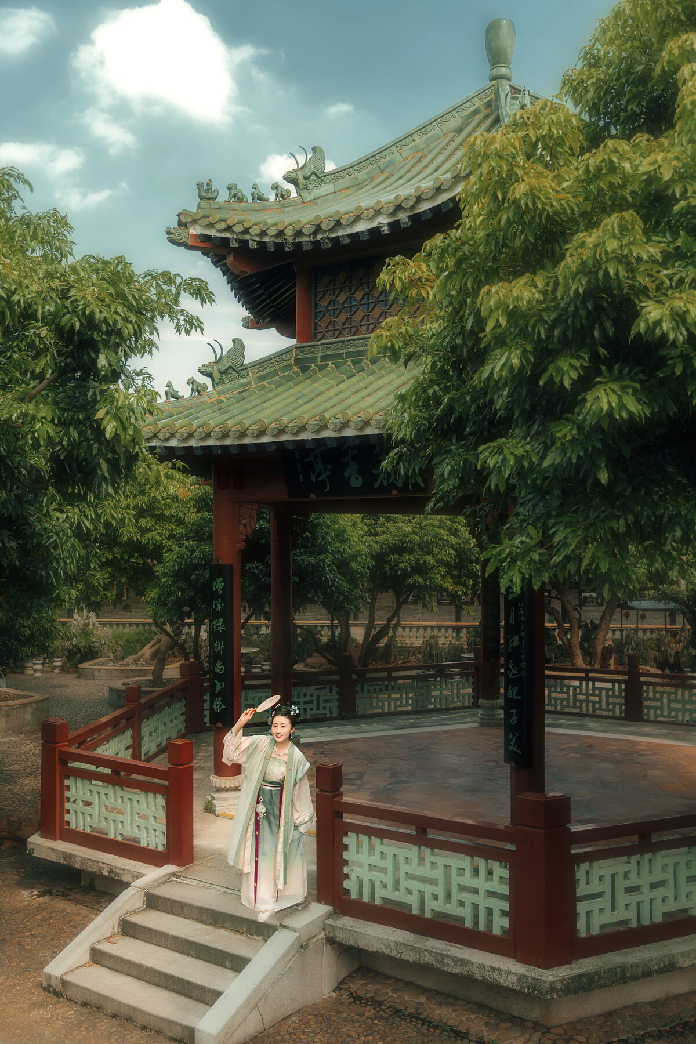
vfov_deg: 54.4
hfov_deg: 37.9
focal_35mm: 35
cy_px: 522
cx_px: 348
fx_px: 1015
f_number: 4.5
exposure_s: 1/125
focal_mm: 35
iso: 100
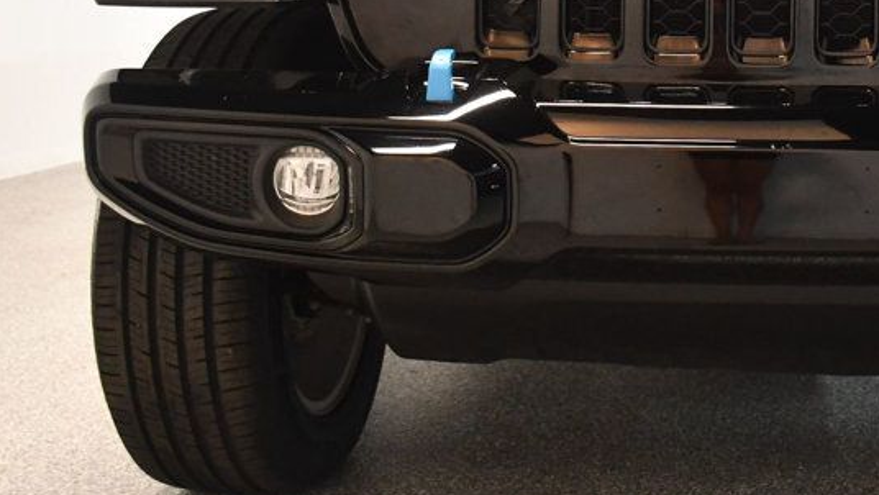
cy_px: -2
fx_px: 1399
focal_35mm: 60
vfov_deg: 19.5
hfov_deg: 33.6
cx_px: 730
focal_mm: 20
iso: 3200
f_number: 3.5
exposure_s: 1/100
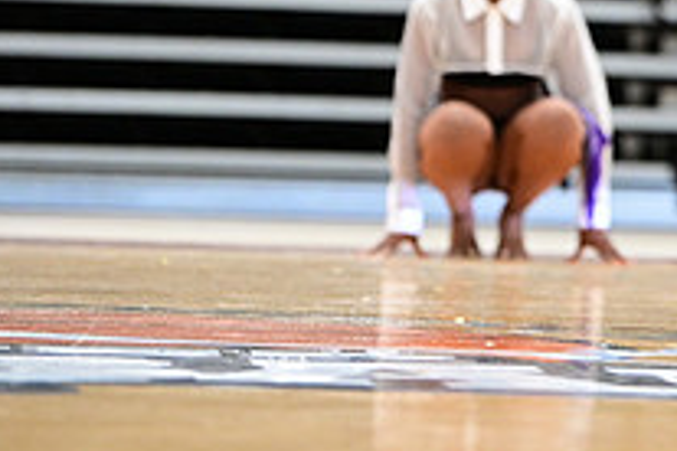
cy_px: -150
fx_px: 6845
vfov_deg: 3.8
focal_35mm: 364
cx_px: 880
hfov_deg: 5.6
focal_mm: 130
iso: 6400
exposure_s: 1/1000
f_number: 3.2
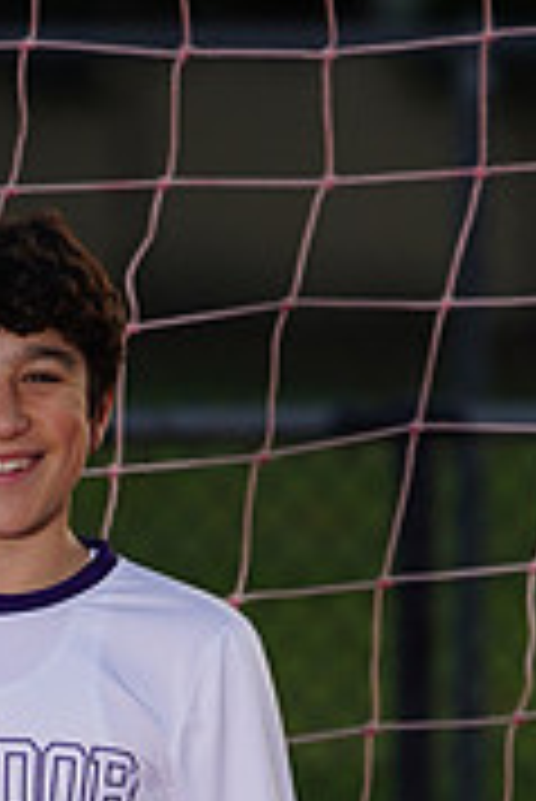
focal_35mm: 872
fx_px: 19435
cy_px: 1220
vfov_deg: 2.4
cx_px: -20
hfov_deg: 1.6
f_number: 5.6
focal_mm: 268
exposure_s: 1/250
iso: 320
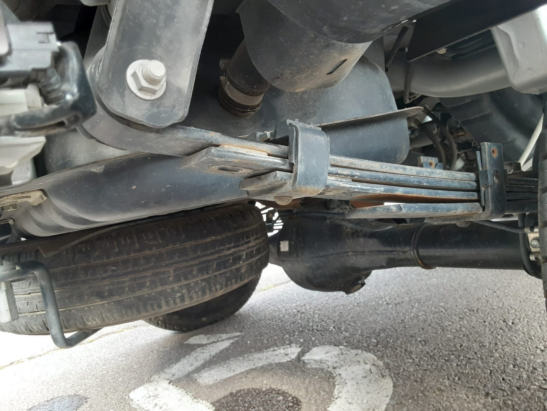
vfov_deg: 51.4
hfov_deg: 65.3
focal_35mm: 27
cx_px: 274
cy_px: 206
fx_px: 427
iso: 80
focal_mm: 2.91
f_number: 1.9
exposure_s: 1/50
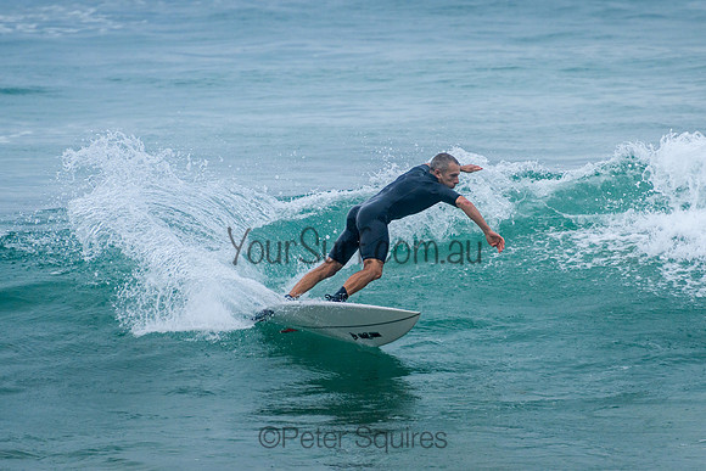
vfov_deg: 2.5
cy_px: 232
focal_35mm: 550
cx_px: 426
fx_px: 10795
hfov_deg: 3.7
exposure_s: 1/2000
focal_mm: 400
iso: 500
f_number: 7.1
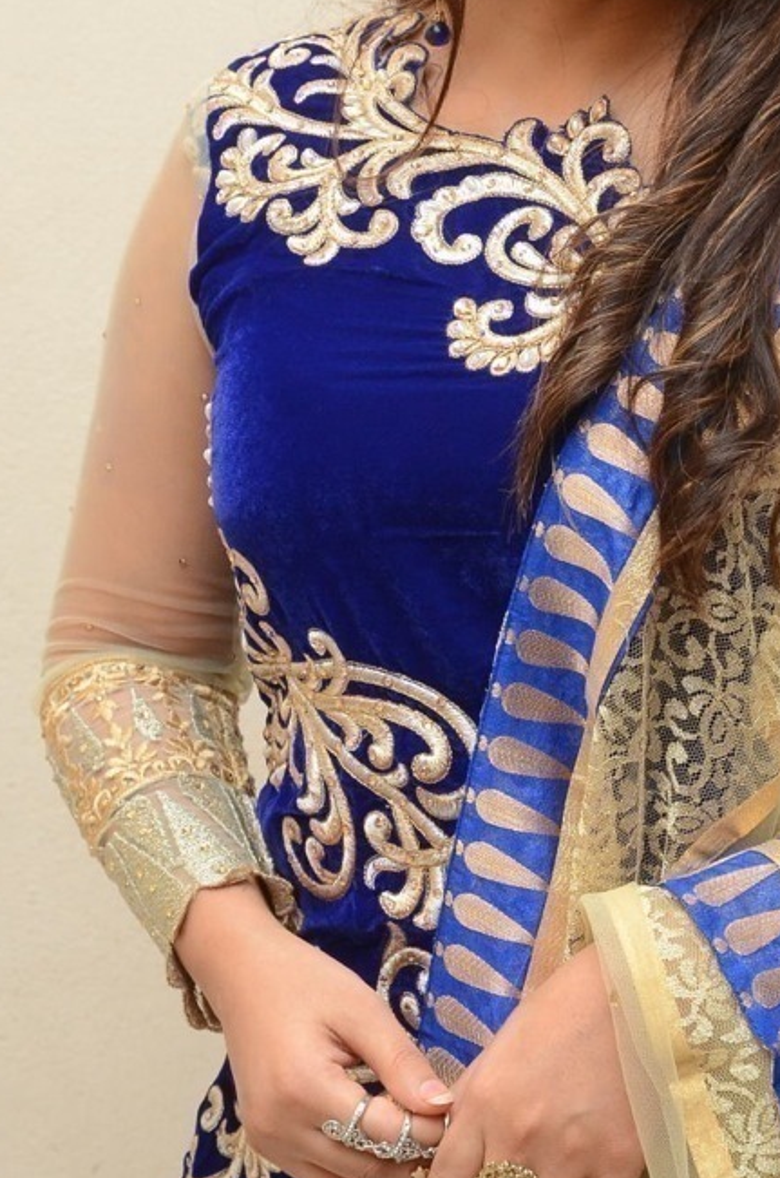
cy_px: 292
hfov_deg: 11.6
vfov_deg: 17.4
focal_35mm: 117
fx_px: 3821
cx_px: 671
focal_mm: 42
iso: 1000
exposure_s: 1/100
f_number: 6.3
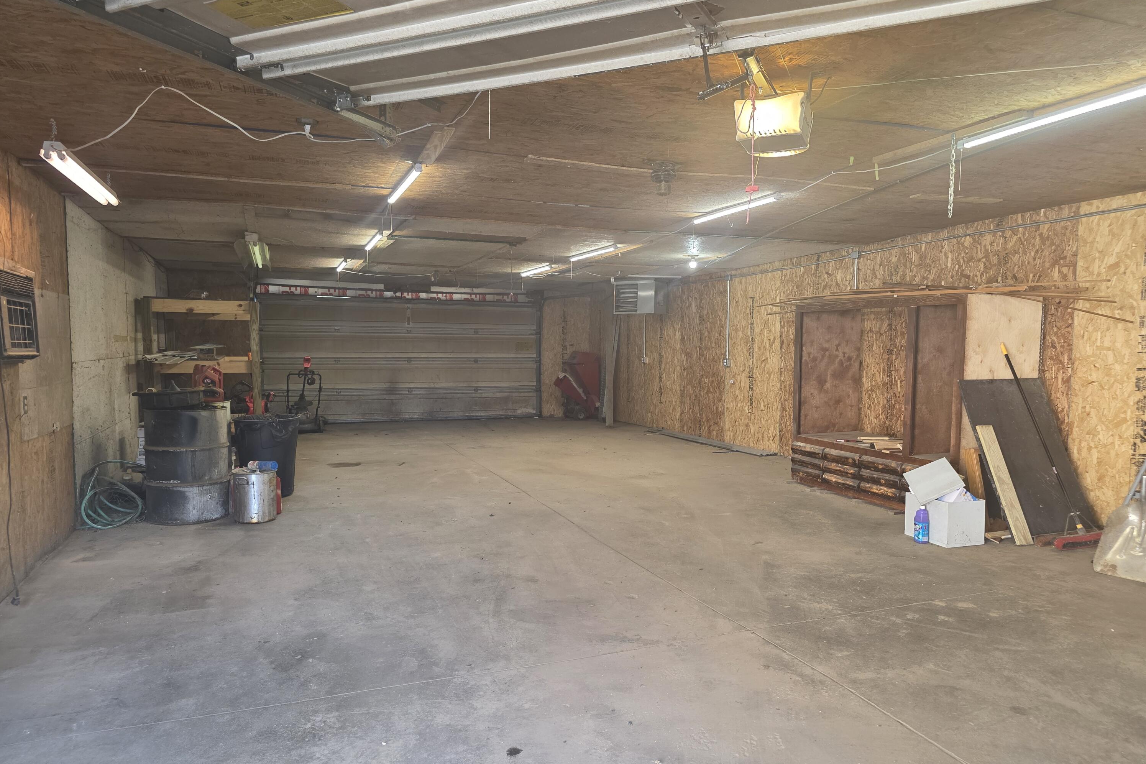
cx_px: 571
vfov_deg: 53.1
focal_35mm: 24
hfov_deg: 73.7
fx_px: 764
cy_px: 411
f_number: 1.7
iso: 160
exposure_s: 1/120
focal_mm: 6.3
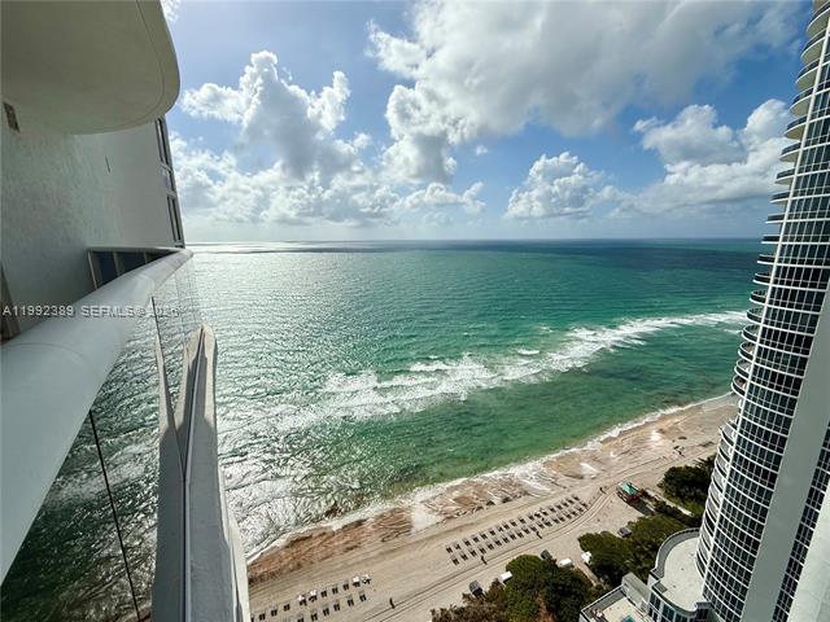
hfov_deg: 102.1
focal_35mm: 14
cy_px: 311
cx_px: 415
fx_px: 336
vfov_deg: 85.7
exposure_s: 1/6173
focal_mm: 2.22
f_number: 2.2
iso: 40
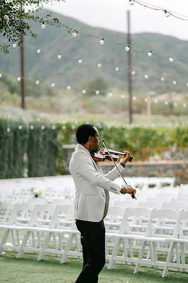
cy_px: 142
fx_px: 667
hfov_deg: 16.0
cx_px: 94
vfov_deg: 23.9
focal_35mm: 85
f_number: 2
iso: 100
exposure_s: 1/800
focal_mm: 85
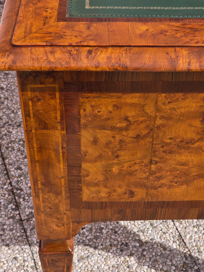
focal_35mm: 69
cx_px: 102
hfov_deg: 21.3
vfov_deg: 28.2
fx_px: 542
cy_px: 136
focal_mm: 7.9
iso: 50
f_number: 2.4
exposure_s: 1/1593
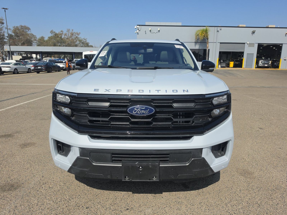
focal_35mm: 23
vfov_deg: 58.9
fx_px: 191
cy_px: 108
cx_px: 144
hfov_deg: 73.9
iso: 65
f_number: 1.4
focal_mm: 6.5
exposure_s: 1/7940
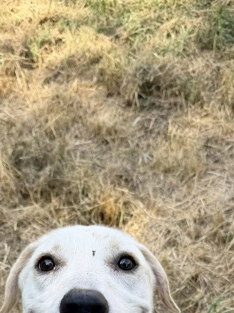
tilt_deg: -56.5
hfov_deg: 24.0
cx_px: 88
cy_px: 383
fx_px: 550
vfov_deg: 27.5
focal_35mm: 61
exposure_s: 1/992
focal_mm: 6.76
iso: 80
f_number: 1.78
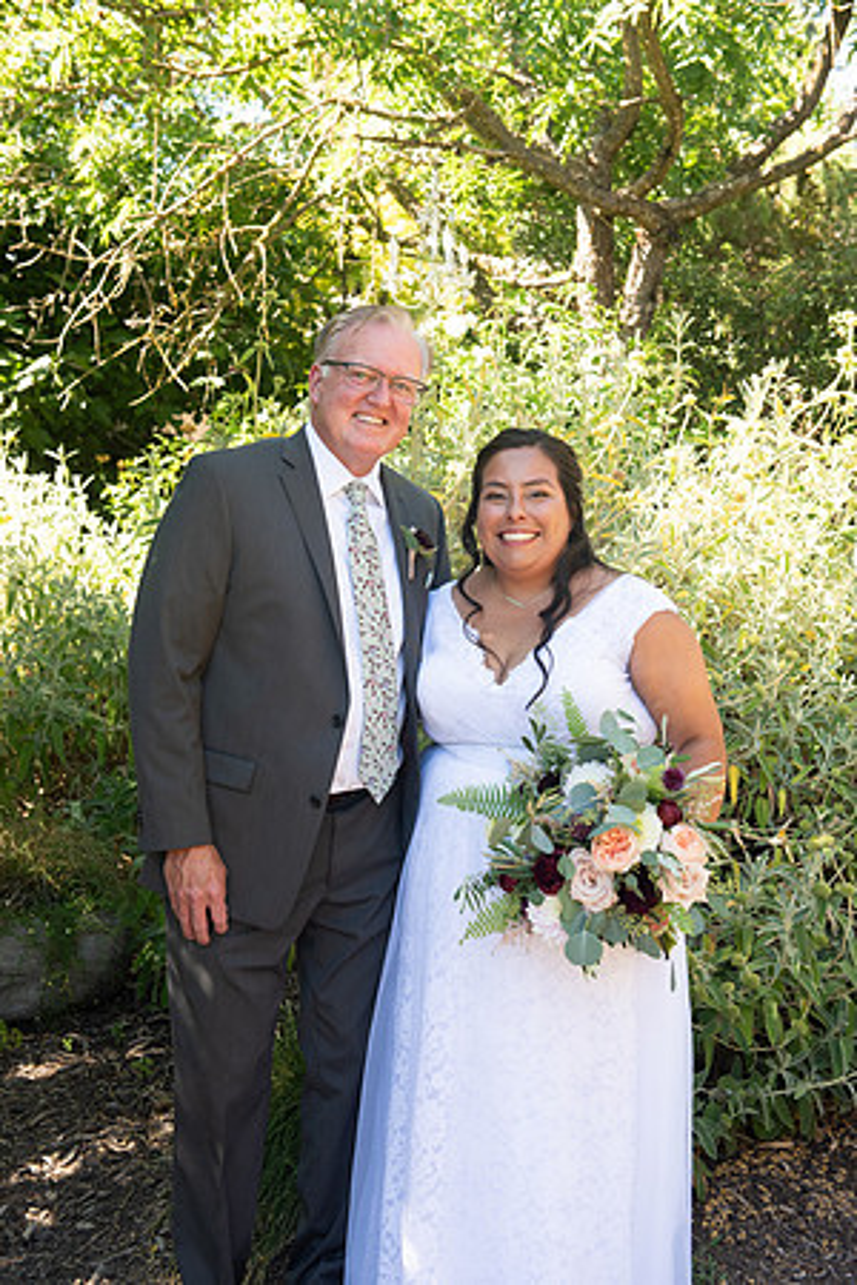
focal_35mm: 48
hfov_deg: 28.1
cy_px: 642
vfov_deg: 41.1
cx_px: 428
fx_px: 1714
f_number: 4.5
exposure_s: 1/320
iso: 640
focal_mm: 48
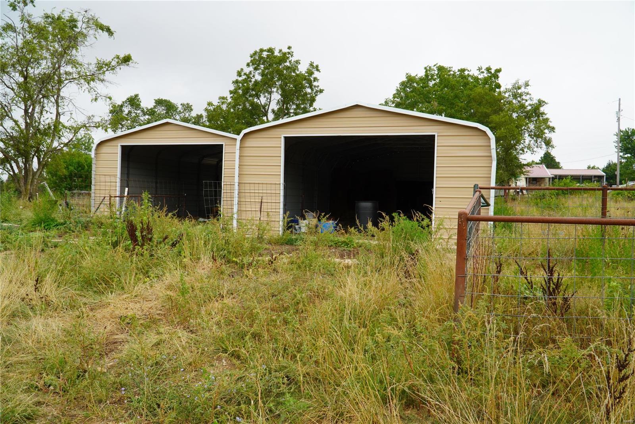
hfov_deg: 67.4
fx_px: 476
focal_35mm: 27
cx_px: 318
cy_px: 212
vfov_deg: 48.0
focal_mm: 18
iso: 100
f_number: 6.3
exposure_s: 1/100
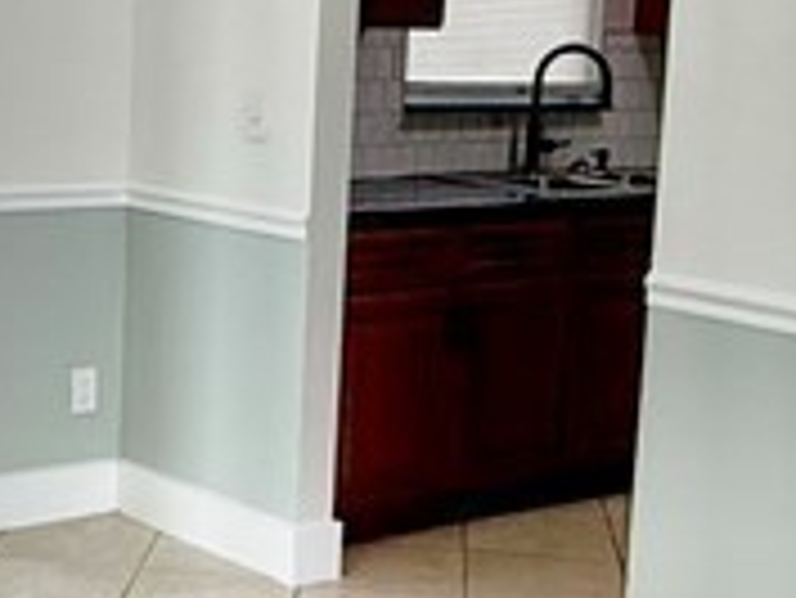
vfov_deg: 18.2
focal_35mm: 81
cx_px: 121
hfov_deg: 23.6
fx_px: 1864
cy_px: 243
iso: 64
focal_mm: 2.22
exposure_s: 1/199
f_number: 2.2
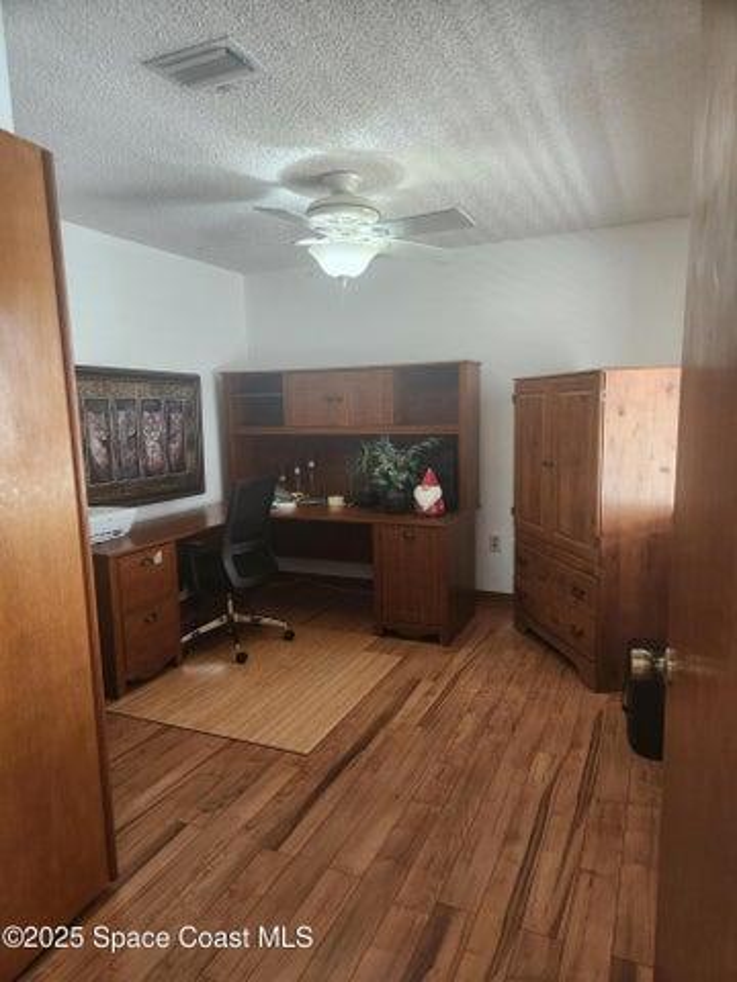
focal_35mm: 23
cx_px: 368
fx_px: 653
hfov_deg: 58.9
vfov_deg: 73.9
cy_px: 491
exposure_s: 1/120
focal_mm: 5.4
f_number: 1.8
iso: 200
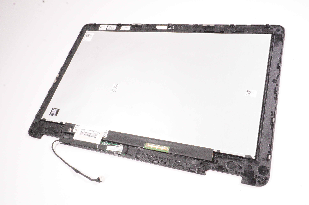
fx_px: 257
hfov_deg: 62.0
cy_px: 102
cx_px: 154
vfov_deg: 43.5
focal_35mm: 30
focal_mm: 20
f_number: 22
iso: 12800
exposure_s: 1/200
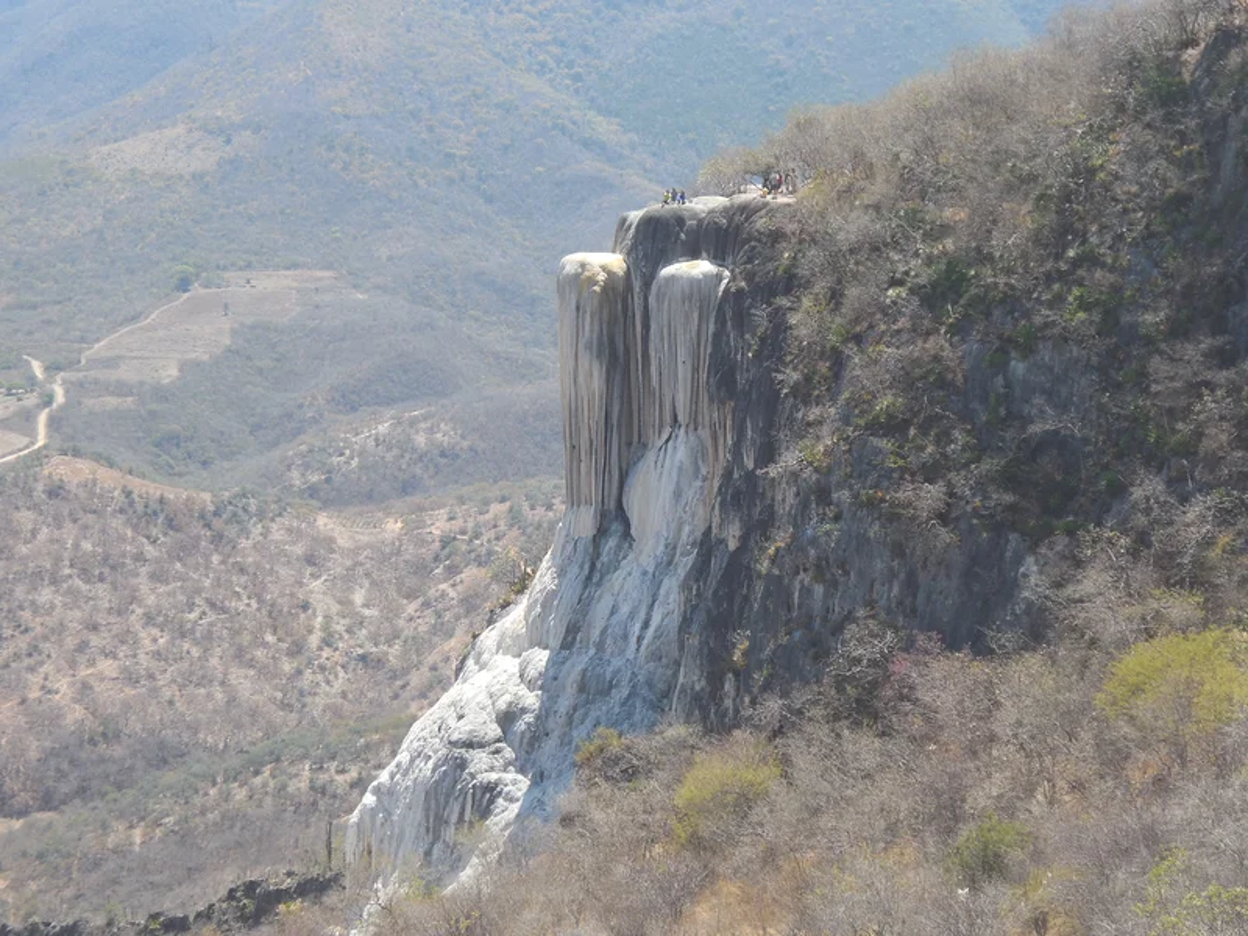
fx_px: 3353
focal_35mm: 93
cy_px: 468
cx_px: 624
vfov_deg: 15.9
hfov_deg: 21.1
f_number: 4.6
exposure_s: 1/320
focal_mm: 16.5
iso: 125
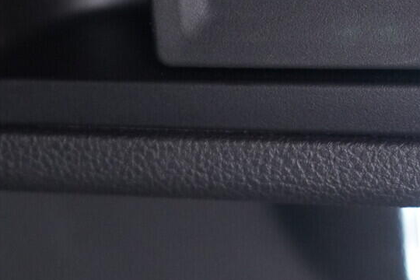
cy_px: -40
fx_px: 1120
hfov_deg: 21.2
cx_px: 254
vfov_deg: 13.9
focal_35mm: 96
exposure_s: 1/40
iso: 2000
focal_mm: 24
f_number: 2.8
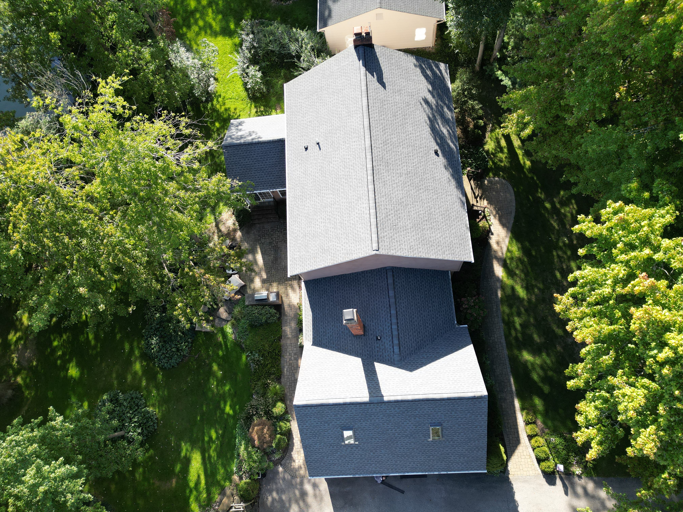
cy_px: 256
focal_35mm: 24
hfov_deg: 71.6
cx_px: 342
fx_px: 474
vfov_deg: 56.8
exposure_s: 1/500
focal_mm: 6.72
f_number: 1.7
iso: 100
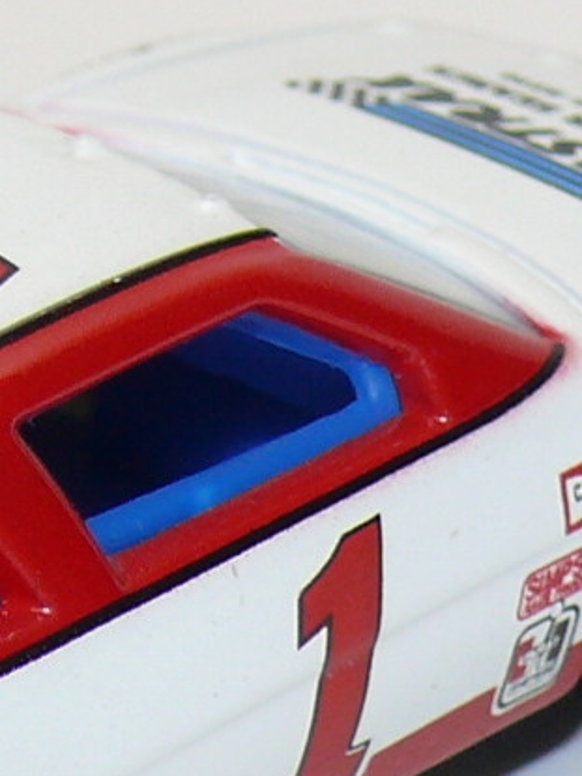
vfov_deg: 4.9
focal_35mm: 405
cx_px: -105
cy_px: 548
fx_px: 9084
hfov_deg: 3.7
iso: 100
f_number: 4
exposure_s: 1/30
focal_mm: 13.7
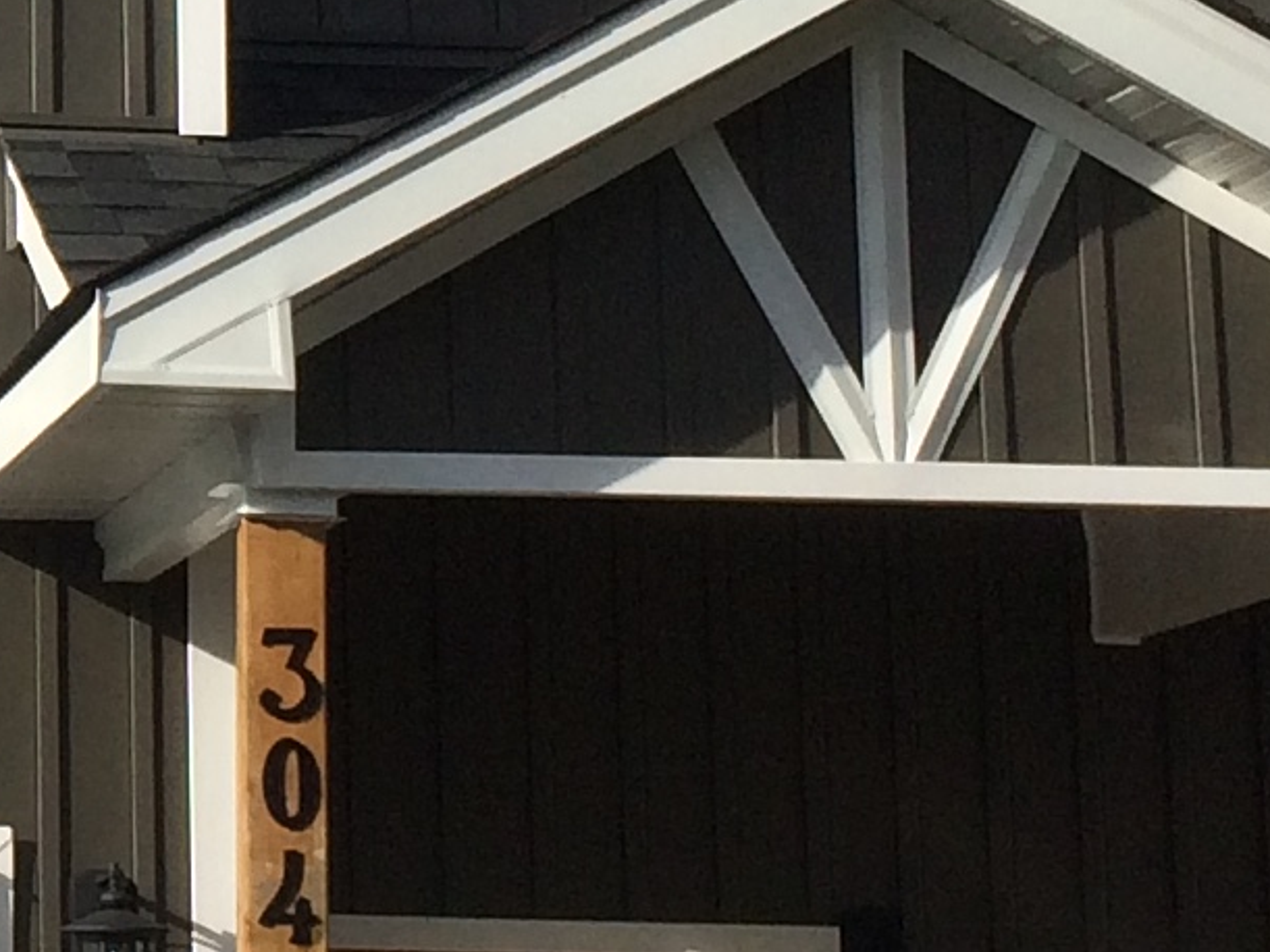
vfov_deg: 9.5
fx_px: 5686
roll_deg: -1.8
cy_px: 173
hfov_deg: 12.0
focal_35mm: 155
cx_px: -829
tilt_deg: +10.9
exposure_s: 1/2740
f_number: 2.2
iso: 32
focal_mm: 4.15
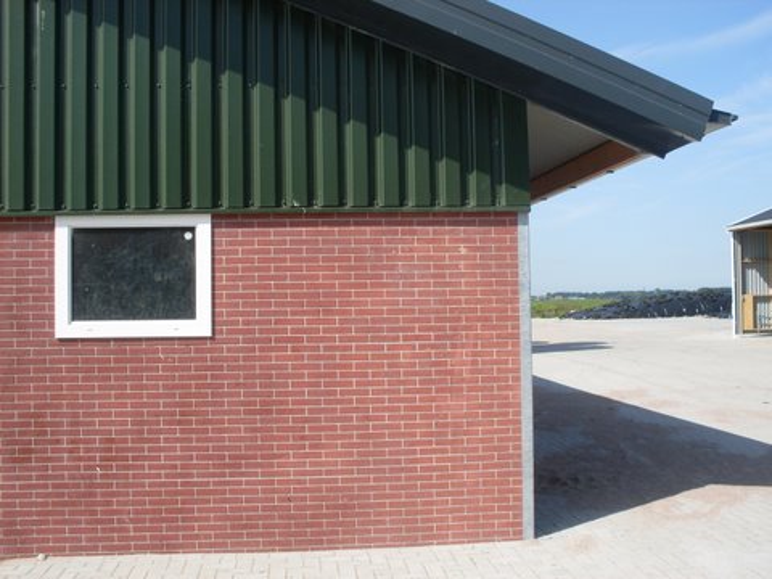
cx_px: 386
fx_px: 847
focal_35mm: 38
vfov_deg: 37.7
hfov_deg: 49.0
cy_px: 290
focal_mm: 6.3
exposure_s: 1/180
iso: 80
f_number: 8.4
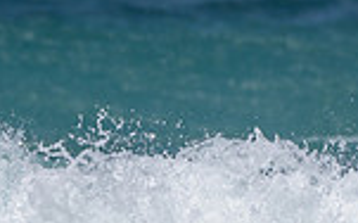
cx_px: -88
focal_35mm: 2404
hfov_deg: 0.9
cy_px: 292
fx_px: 23429
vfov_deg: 0.5
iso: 80
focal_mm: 500
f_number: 5.6
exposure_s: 1/2000
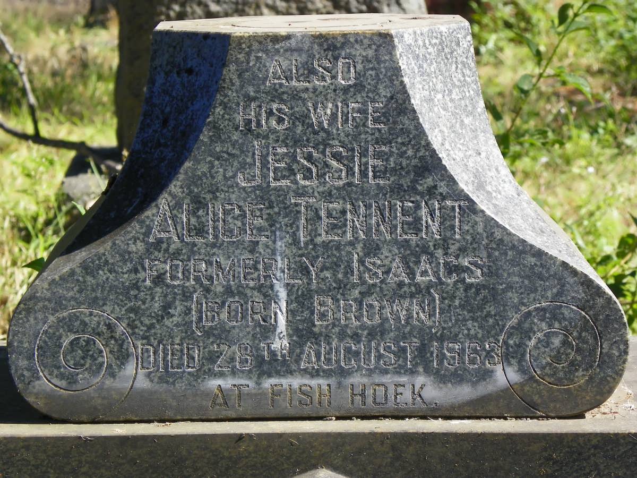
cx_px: 318
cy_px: 239
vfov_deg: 10.8
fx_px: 2521
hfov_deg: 14.4
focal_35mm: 137
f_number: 4.5
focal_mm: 24.3
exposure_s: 1/125
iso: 64
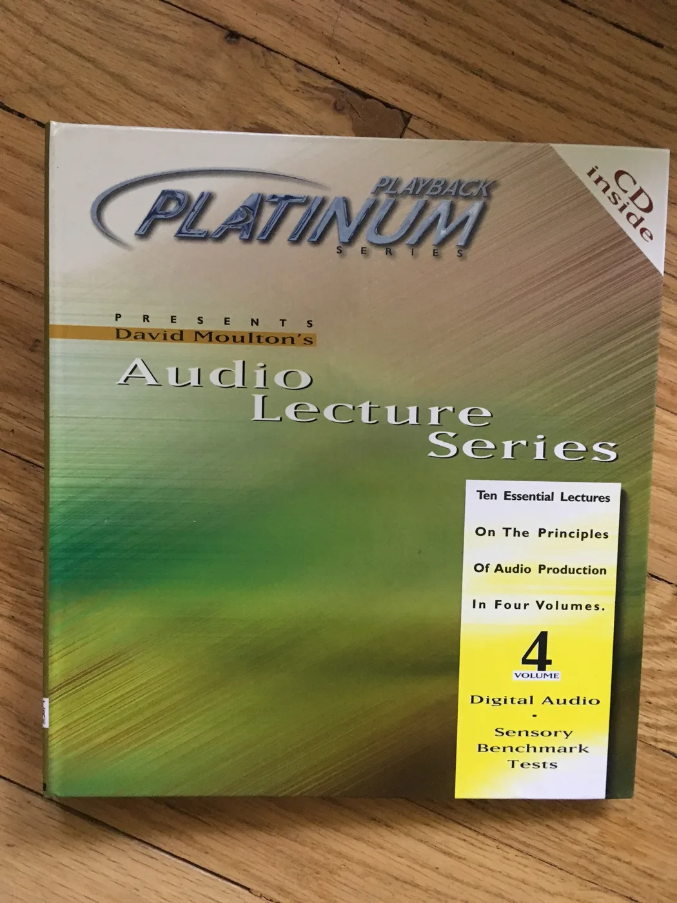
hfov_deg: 48.2
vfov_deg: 61.7
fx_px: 756
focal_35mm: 29
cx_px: 338
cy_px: 452
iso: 200
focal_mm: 4.15
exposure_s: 1/30
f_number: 2.2
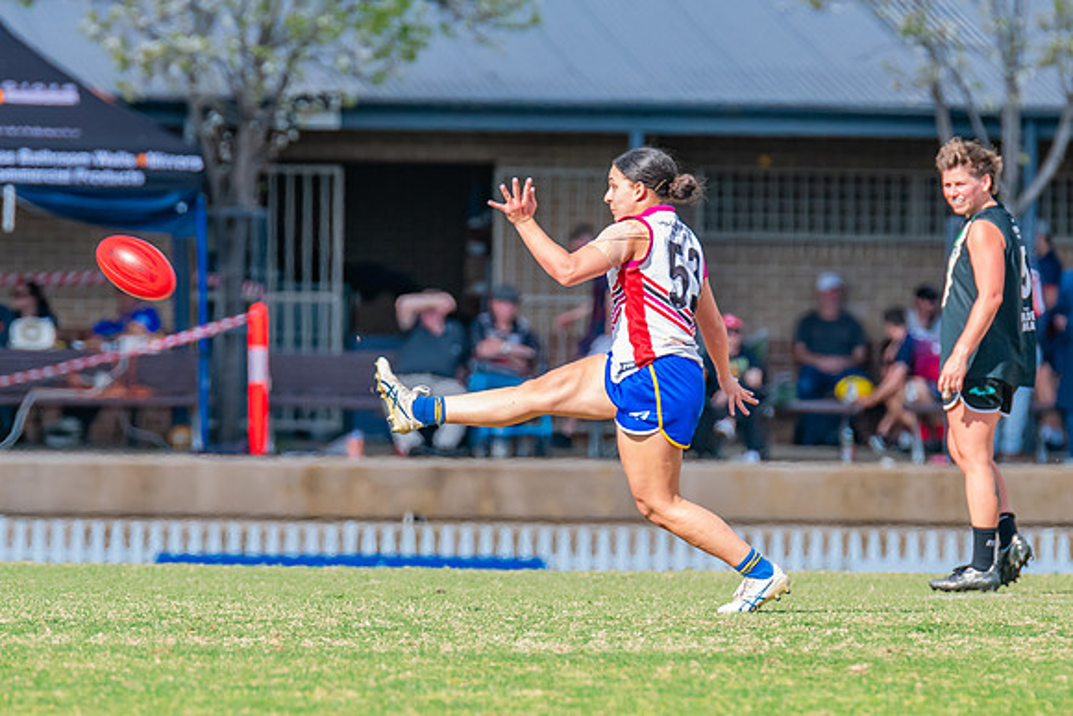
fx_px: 21046
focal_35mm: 706
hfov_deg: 2.9
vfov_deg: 1.9
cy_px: 337
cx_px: 445
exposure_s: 1/1250
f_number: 7.1
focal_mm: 420
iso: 800
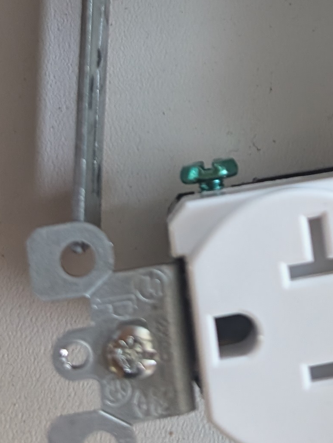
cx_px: 361
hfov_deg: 15.2
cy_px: -151
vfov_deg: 18.9
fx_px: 1216
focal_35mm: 95
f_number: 1.68
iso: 885
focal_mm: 6.9
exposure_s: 1/129
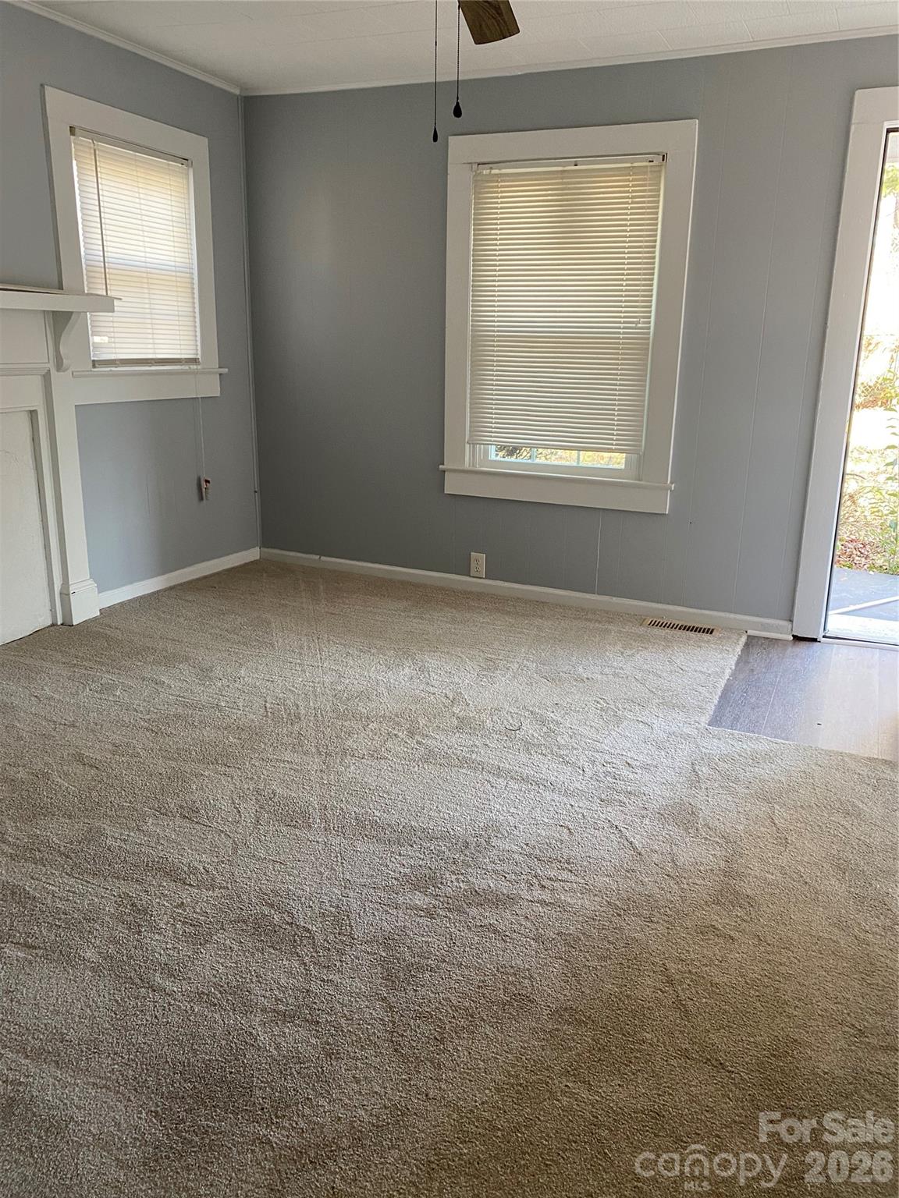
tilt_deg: -14.2
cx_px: 450
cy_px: 599
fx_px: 900
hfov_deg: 53.1
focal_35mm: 26
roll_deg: -1.4
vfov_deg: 67.3
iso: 125
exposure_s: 1/74
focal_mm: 4.25
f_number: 1.8
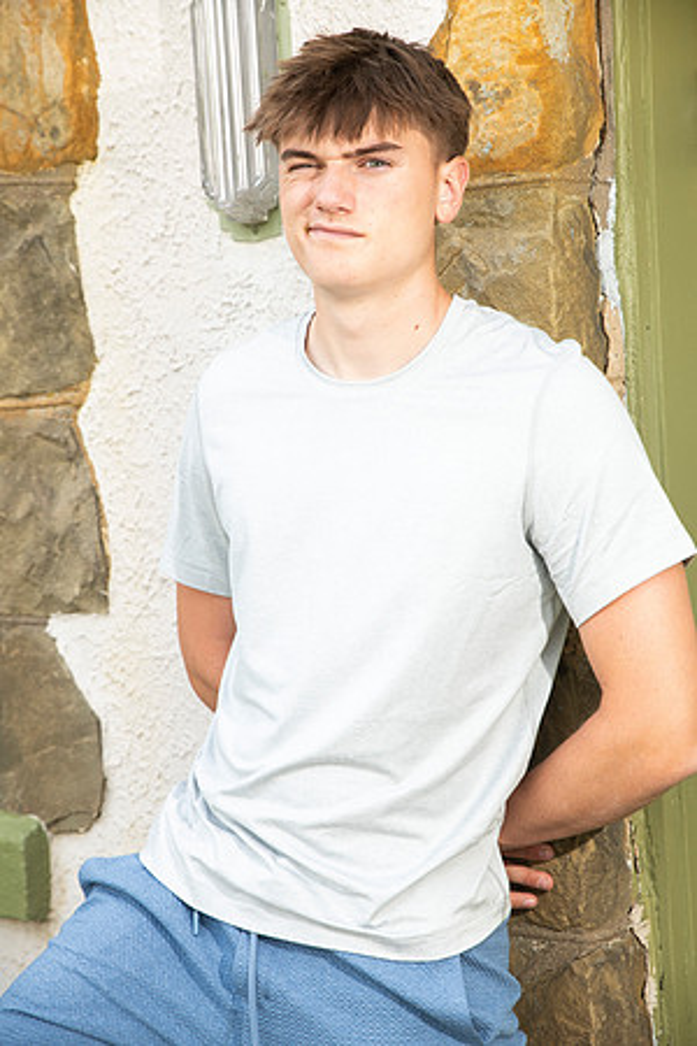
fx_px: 2033
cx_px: 348
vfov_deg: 28.8
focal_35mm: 70
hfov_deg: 19.5
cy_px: 523
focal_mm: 70
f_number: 5.6
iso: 320
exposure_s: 1/160
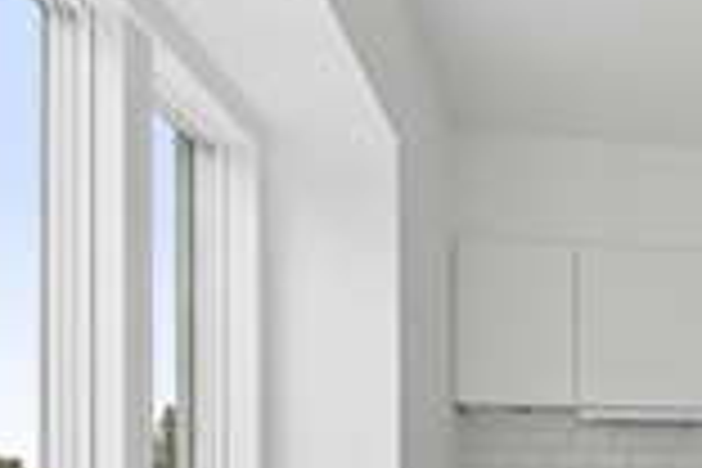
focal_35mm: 44
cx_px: 792
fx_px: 865
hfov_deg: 36.5
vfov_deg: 28.1
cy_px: 486
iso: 200
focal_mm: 11
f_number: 8
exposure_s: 1/60
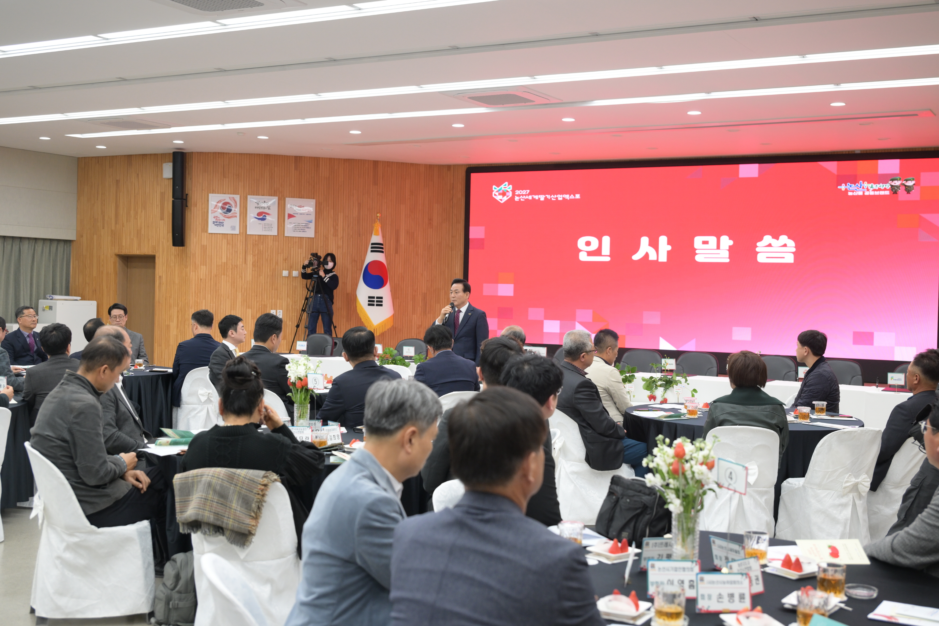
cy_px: 313
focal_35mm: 43
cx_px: 470
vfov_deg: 31.2
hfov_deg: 45.4
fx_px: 1121
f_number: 4
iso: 1000
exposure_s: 1/200
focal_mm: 43
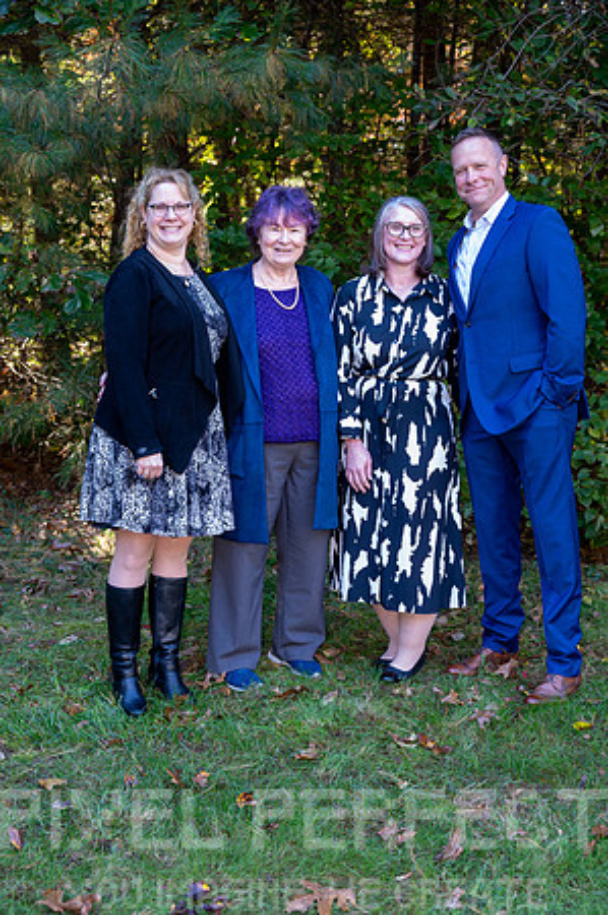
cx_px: 304
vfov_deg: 40.4
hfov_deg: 27.5
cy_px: 458
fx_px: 1244
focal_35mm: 49
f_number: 5.6
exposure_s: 1/60
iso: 900
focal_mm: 49
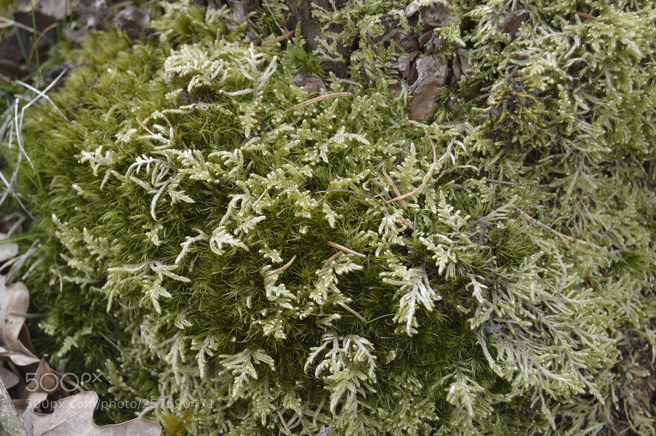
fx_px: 1502
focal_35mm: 82
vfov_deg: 16.5
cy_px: 218
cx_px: 328
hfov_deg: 24.6
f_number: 5.6
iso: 280
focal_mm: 55
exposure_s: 1/125
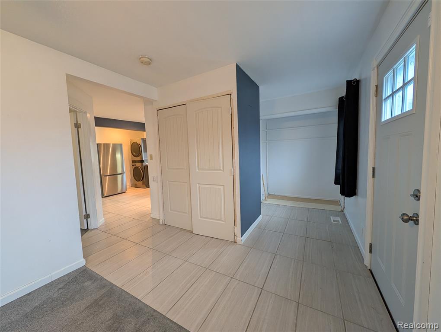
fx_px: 153
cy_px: 166
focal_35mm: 12
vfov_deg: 94.6
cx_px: 220
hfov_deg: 110.5
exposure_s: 1/60
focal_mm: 2.02
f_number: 1.7
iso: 144
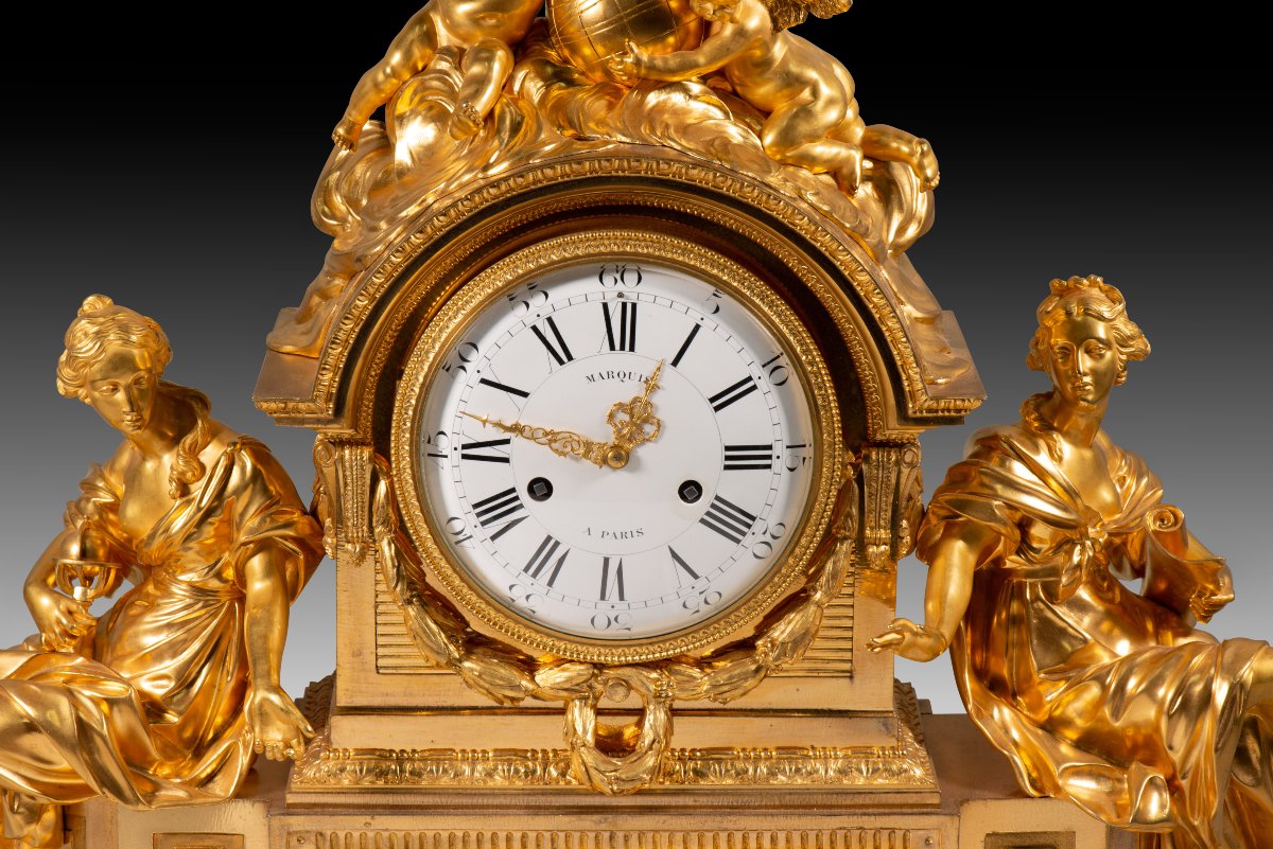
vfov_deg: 13.1
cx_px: 636
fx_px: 3714
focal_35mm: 105
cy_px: 424
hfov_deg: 19.4
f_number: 16
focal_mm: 105
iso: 100
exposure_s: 1/4
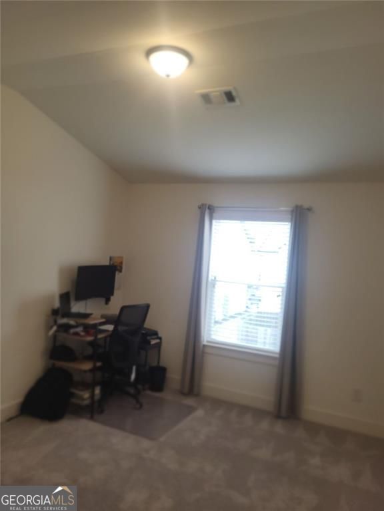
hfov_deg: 53.1
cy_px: 256
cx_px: 192
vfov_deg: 67.3
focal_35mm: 26
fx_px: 385
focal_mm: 5.4
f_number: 1.8
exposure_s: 1/60
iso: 50
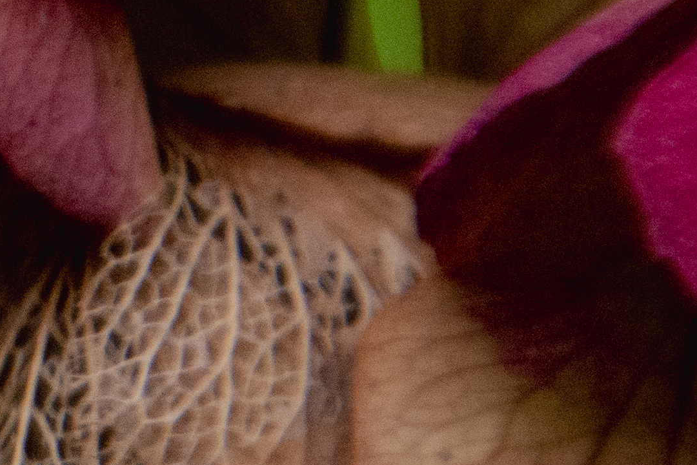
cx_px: -782
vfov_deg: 0.6
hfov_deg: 0.9
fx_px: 43578
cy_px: 65
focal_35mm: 2251
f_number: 6.3
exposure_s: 1/800
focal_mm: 270
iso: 1600
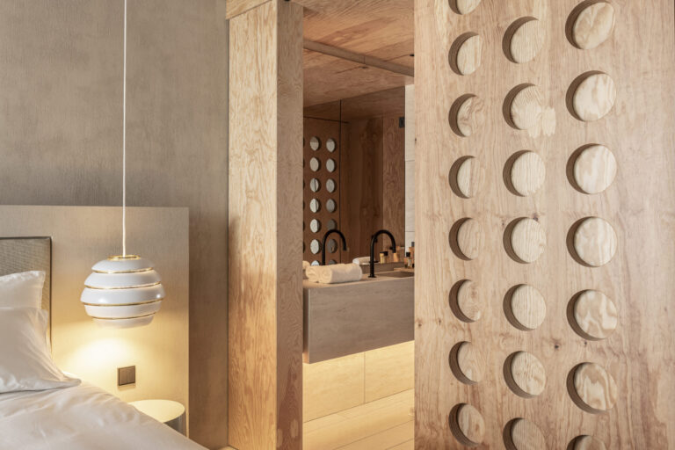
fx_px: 581
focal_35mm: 31
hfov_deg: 60.3
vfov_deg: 42.3
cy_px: 225
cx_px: 338
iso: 100
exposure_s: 2
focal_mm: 31
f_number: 11
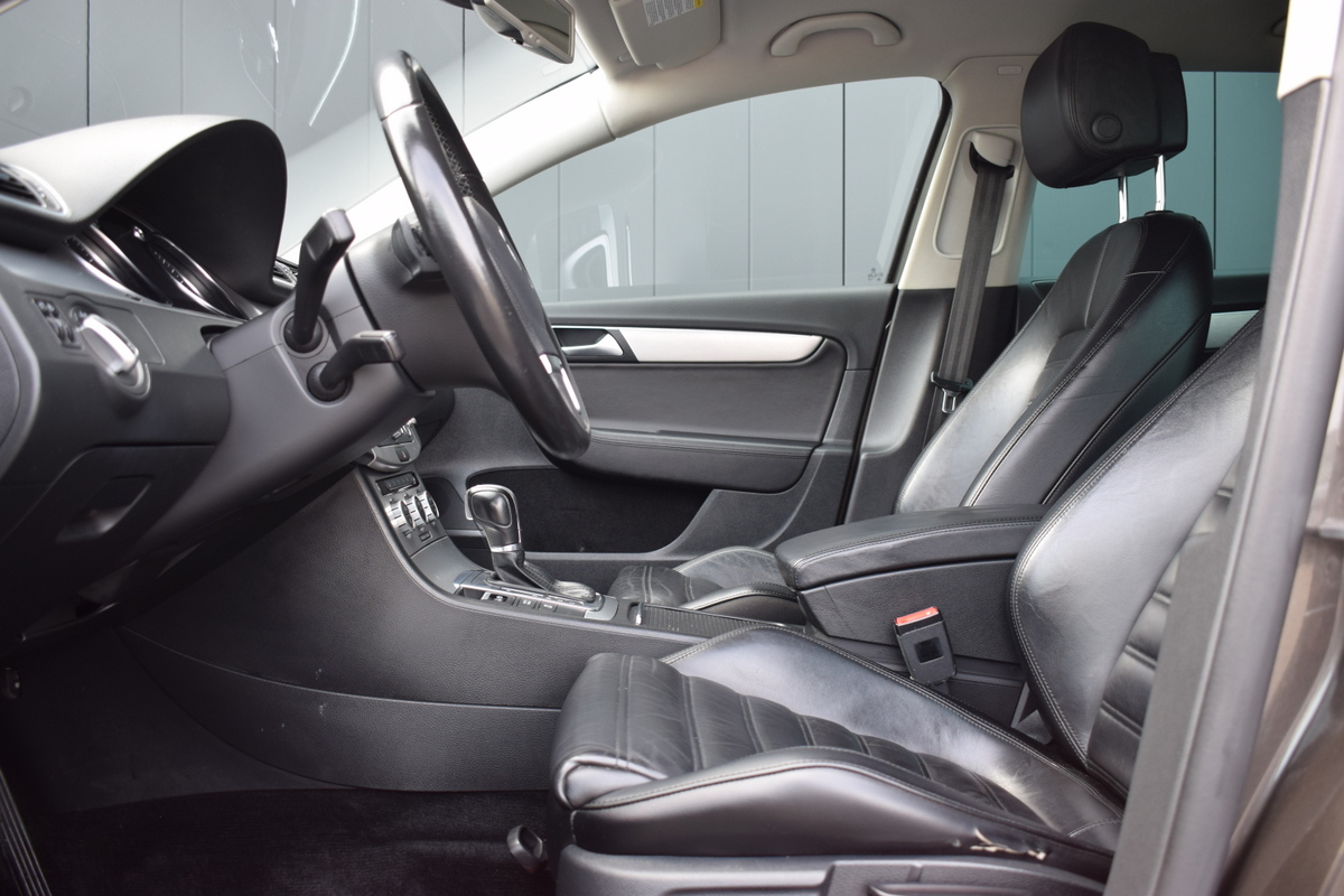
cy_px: 448
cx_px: 672
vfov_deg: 38.4
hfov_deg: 55.1
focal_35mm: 34
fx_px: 1288
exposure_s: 1/80
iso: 400
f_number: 4.5
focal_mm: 23
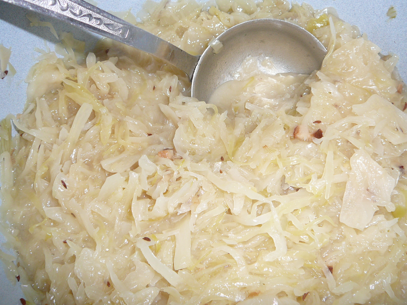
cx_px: 204
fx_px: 412
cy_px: 152
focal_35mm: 35
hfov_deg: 52.6
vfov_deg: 40.7
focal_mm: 5.2
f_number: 2.8
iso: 100
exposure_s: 1/30
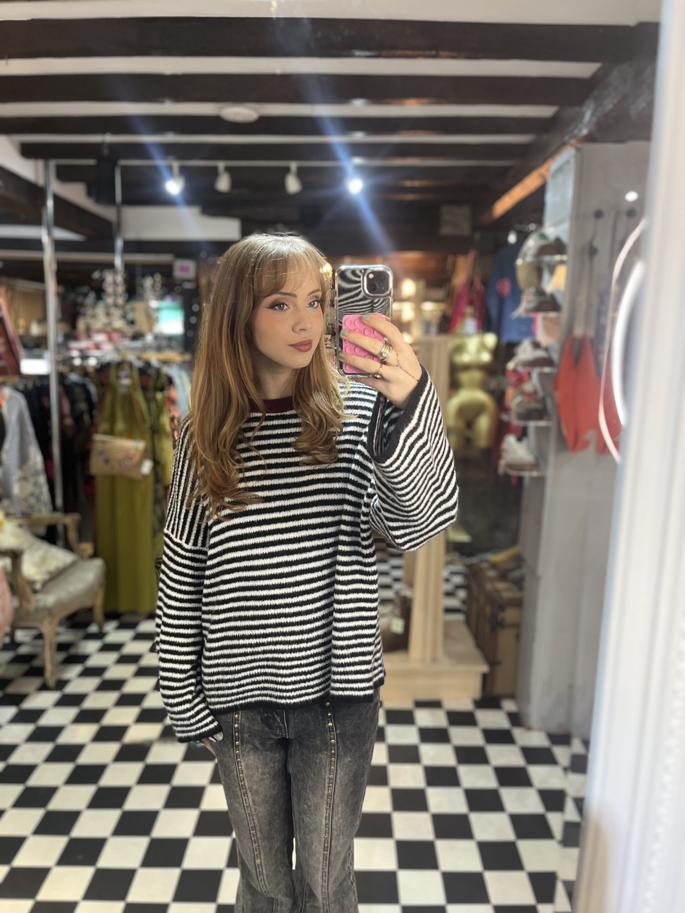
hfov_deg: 53.1
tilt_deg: -19.1
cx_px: 342
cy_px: 456
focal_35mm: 26
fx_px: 686
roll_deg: -1.3
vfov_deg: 67.3
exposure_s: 1/50
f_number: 1.6
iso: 125
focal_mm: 5.1
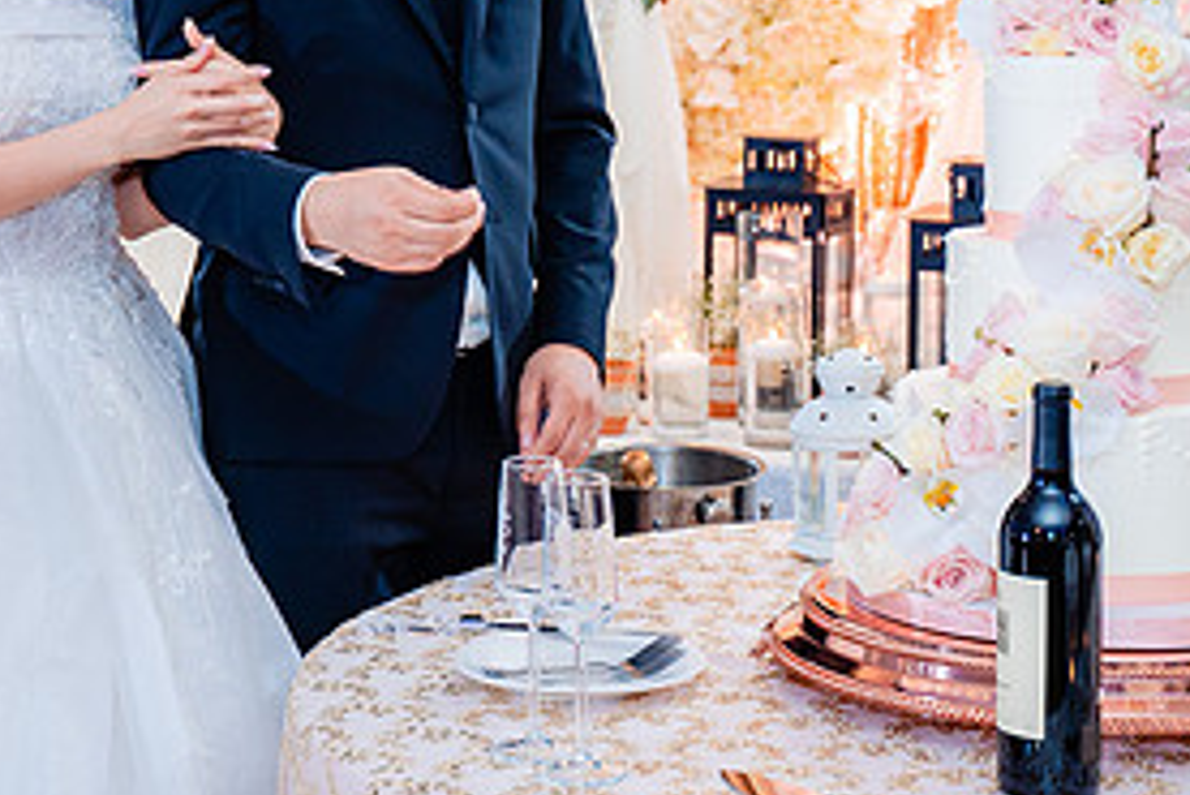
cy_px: 82
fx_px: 3142
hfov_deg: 21.3
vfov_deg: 14.3
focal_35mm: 95
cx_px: 347
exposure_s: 1/160
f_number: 3.5
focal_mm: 39
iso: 800
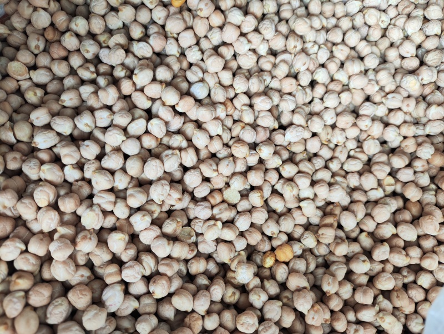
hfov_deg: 71.6
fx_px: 308
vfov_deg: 56.9
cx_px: 222
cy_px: 167
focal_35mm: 24
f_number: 1.8
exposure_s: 1/50
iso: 65
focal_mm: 4.68
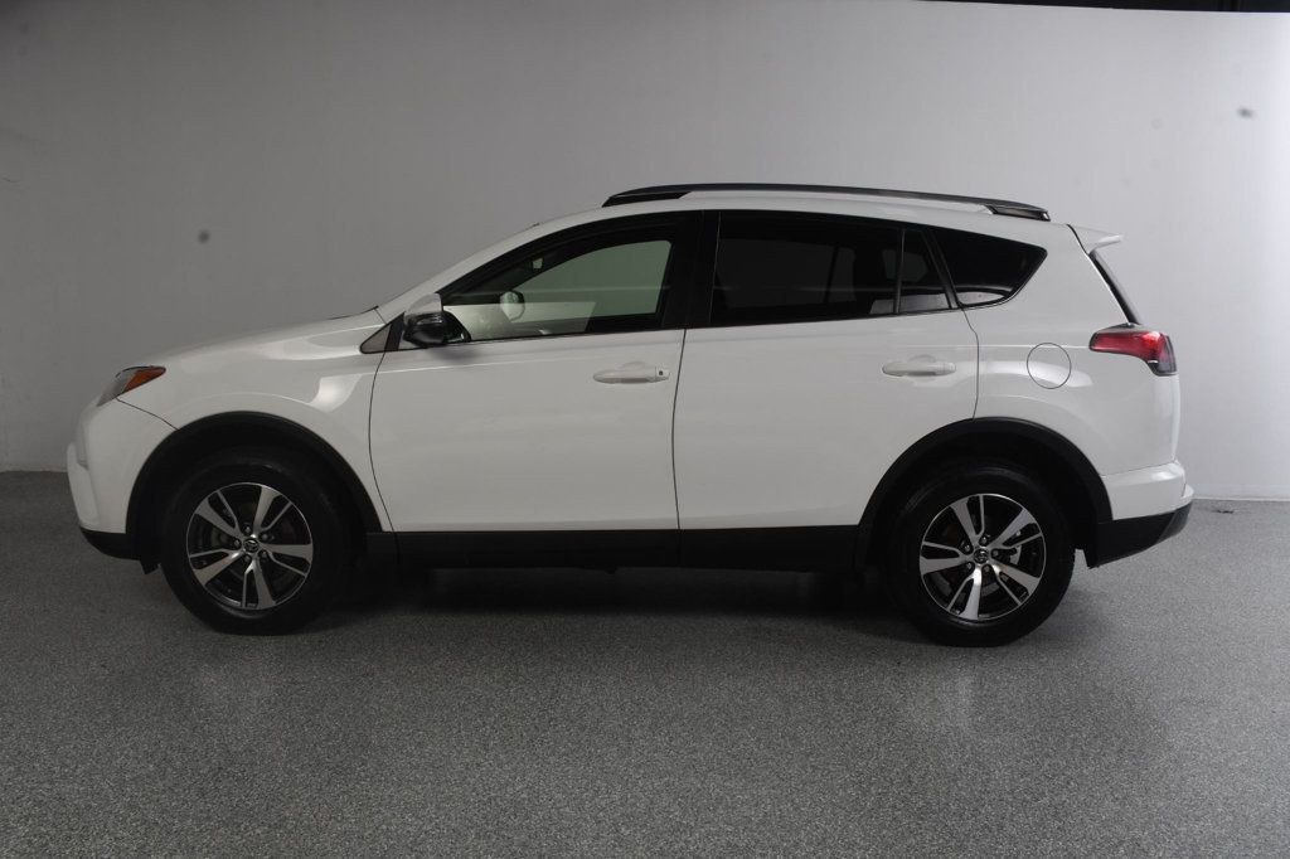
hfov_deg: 61.9
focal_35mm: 30
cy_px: 430
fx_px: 1075
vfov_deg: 43.6
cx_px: 645
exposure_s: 1/160
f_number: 13
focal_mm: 20
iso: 100
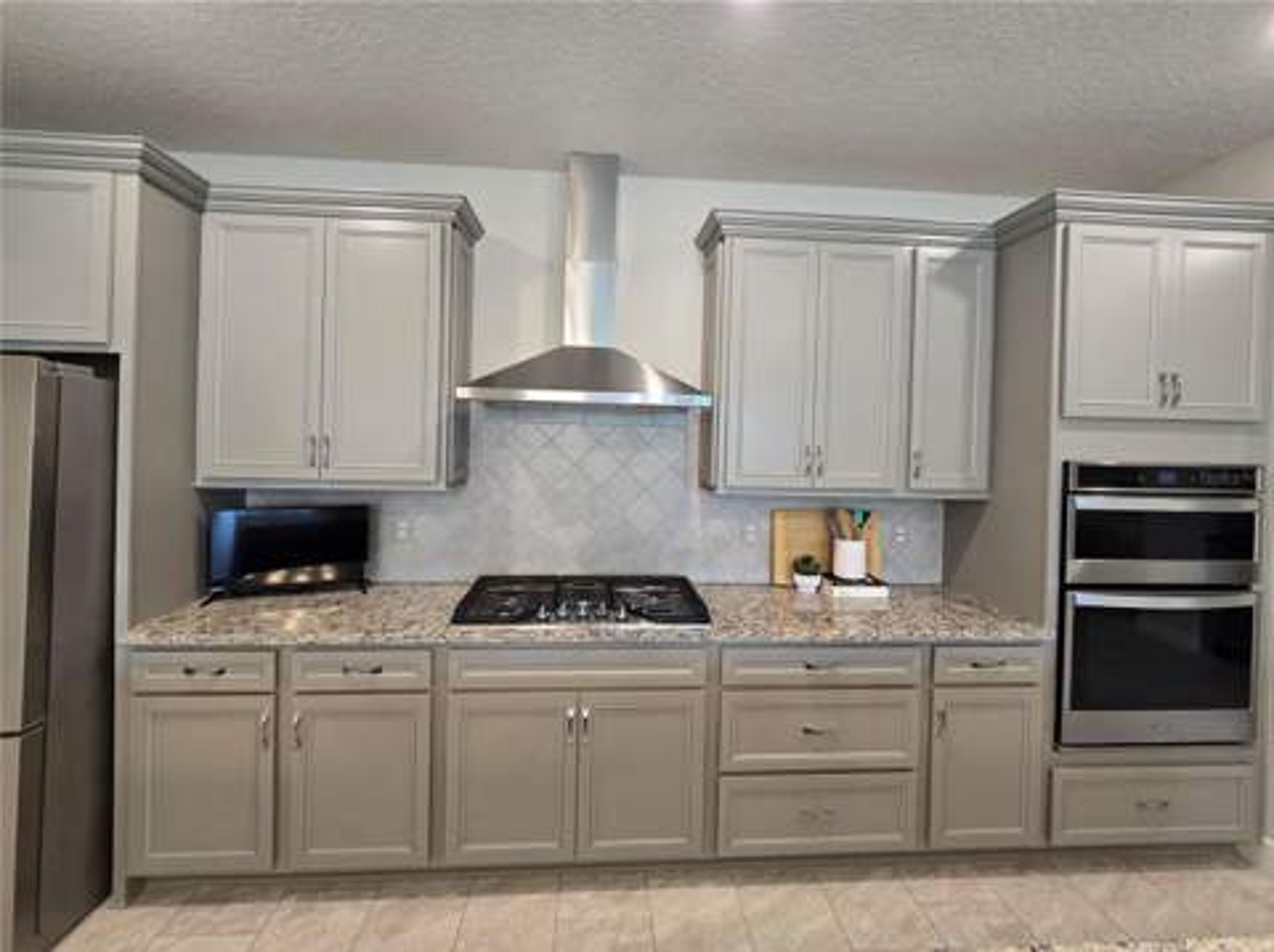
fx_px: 478
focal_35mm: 13
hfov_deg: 106.2
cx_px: 637
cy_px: 476
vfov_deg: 89.8
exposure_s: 1/60.2
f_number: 2.2
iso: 200
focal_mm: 2.2
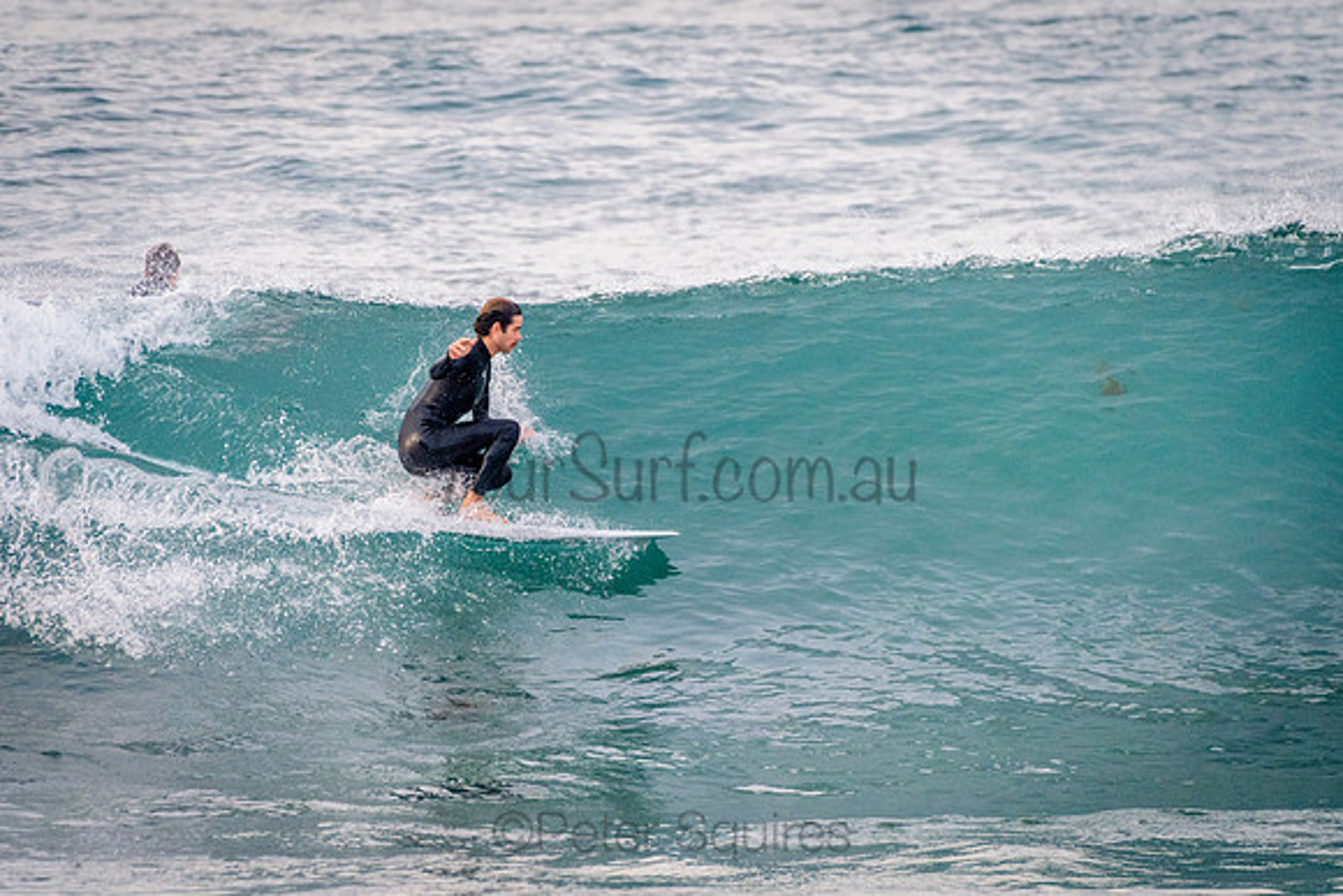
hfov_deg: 3.4
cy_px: 455
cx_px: 655
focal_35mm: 612
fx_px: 22850
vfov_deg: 2.2
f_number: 5.6
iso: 1250
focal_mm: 500
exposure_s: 1/2000
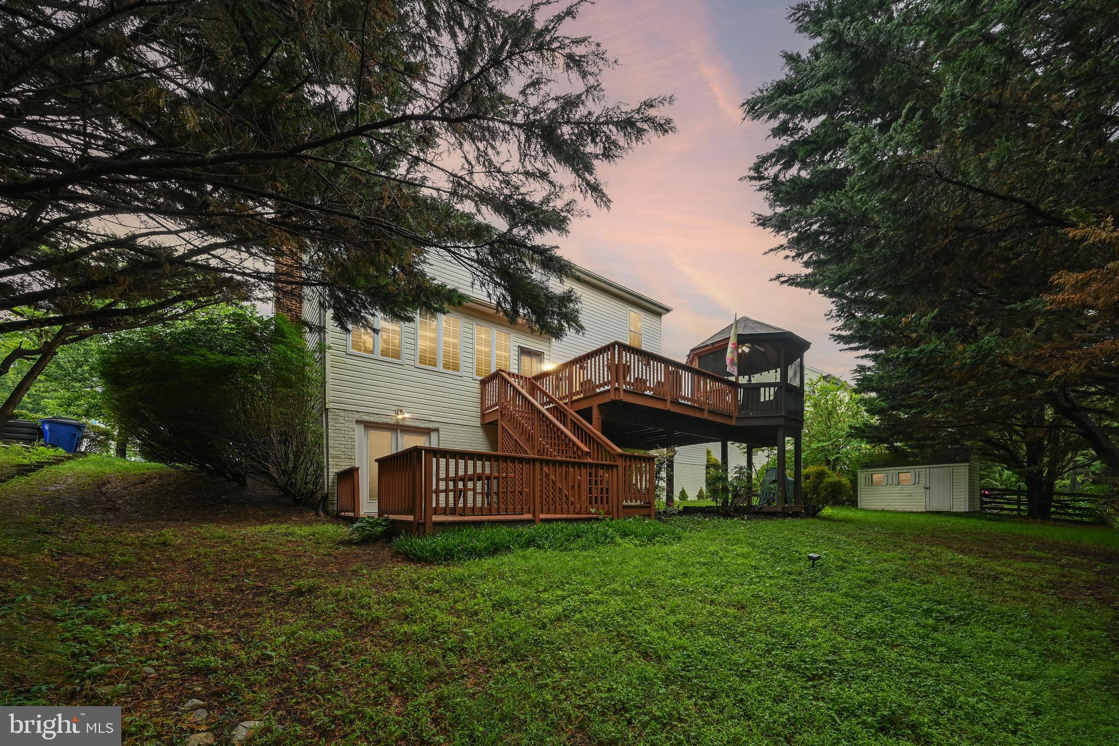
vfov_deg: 81.2
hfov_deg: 104.3
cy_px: 373
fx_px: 435
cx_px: 560
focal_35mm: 14
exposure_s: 1/40
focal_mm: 14
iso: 100
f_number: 8
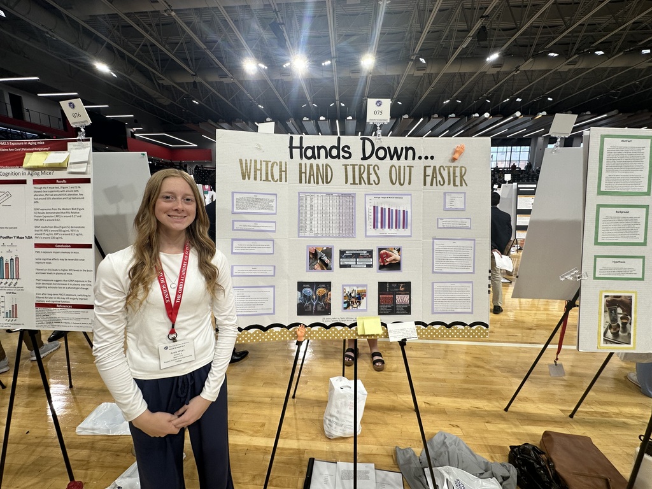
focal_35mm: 14
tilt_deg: -10.1
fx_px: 264
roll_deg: -0.2
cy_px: 244
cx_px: 326
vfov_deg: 85.7
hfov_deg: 102.1
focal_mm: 2.22
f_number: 2.2
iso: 64
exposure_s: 1/118
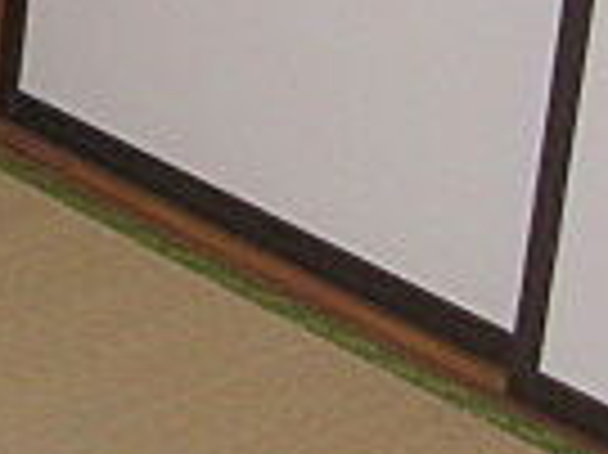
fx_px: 3159
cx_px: -459
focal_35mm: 180
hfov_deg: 10.4
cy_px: -593
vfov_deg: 7.7
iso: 200
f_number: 2.8
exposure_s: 1/60
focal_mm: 7.9
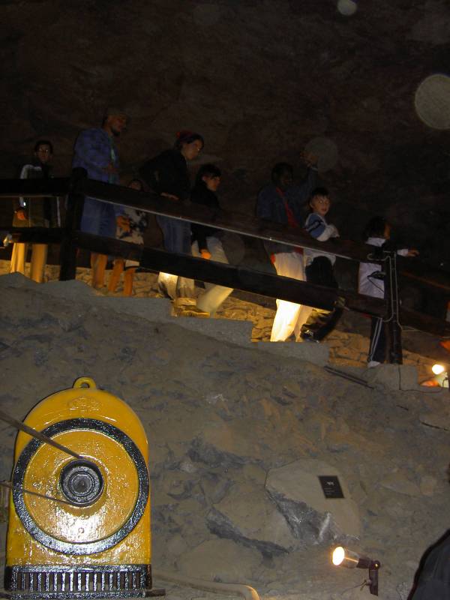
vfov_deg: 47.9
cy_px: 300
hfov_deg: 36.8
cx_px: 225
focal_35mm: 39
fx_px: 676
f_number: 2.8
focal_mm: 8
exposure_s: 1/30
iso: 100
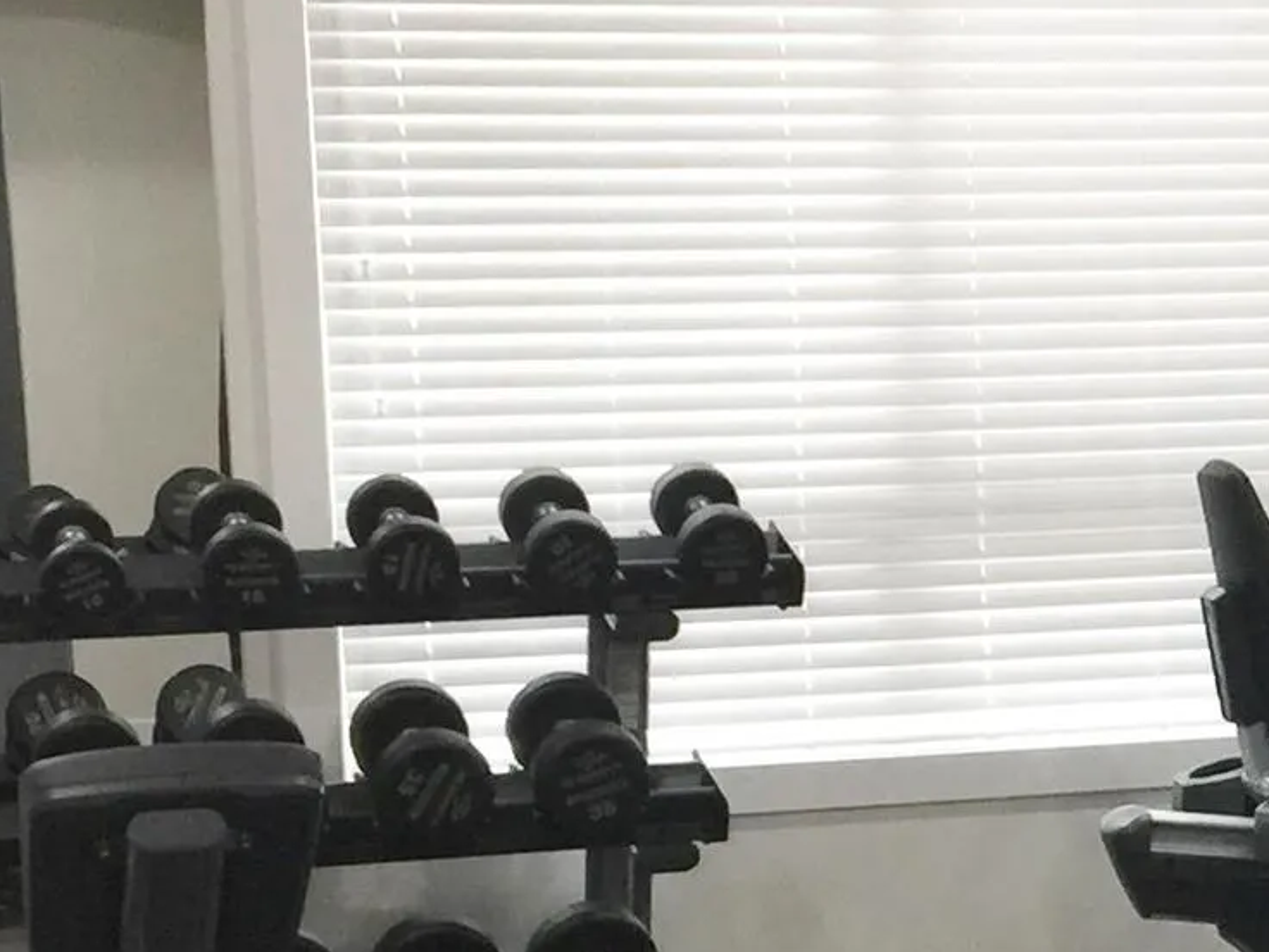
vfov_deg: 12.2
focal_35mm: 121
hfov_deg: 15.5
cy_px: 786
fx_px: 4436
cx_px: 1655
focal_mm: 4.15
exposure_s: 1/15
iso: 50
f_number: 2.2
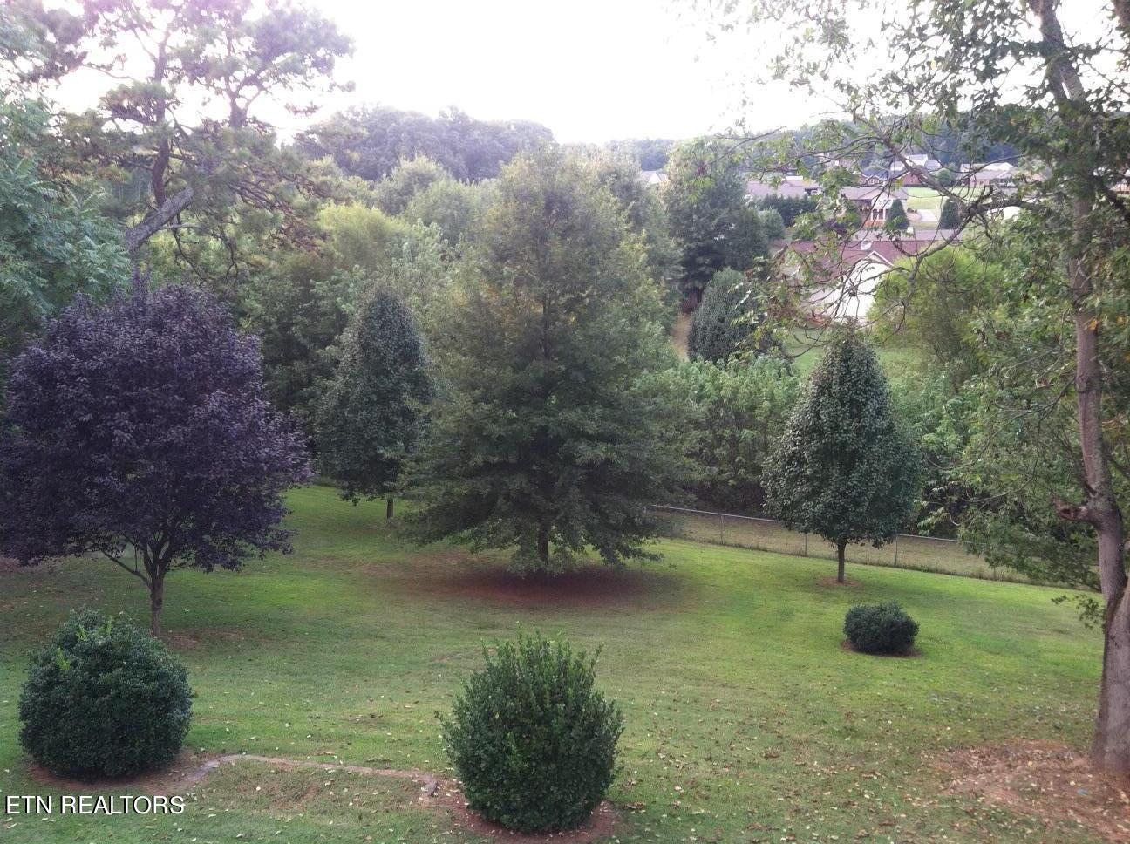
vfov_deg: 40.6
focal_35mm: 35
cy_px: 422
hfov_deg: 52.7
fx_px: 1141
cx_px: 565
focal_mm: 3.85
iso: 80
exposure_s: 1/24
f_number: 2.8
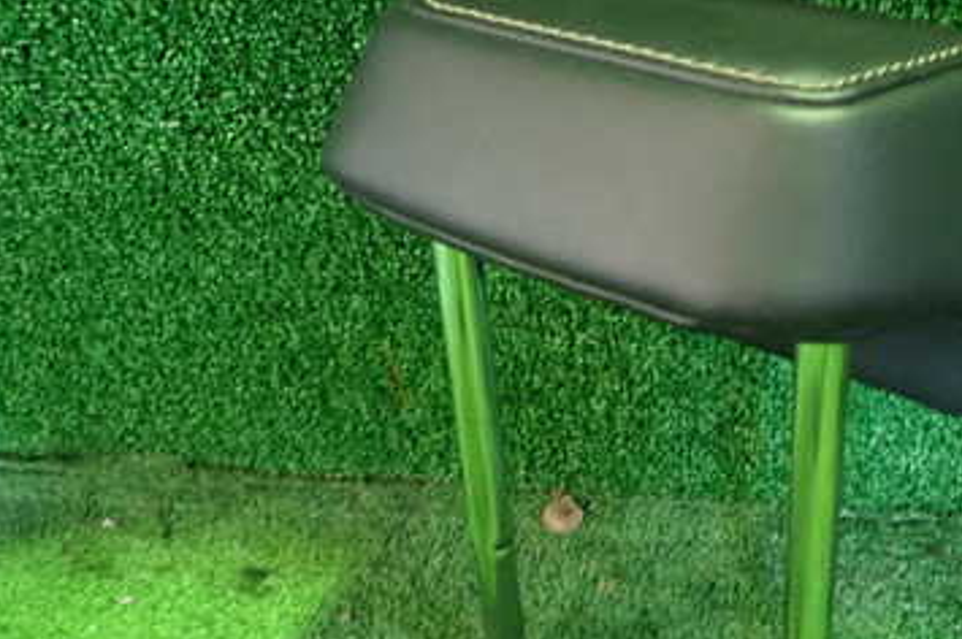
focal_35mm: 44
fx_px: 1175
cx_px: 745
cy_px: 347
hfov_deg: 42.8
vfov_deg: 30.4
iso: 800
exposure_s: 1/25
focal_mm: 4.5
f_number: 2
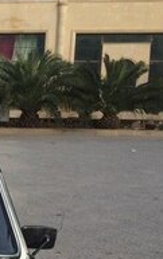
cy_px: 203
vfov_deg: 19.6
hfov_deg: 11.4
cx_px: -150
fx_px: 745
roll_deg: +0.4
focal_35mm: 105
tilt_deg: -6.5
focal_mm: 4.15
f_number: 2.2
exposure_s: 1/1642
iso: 32
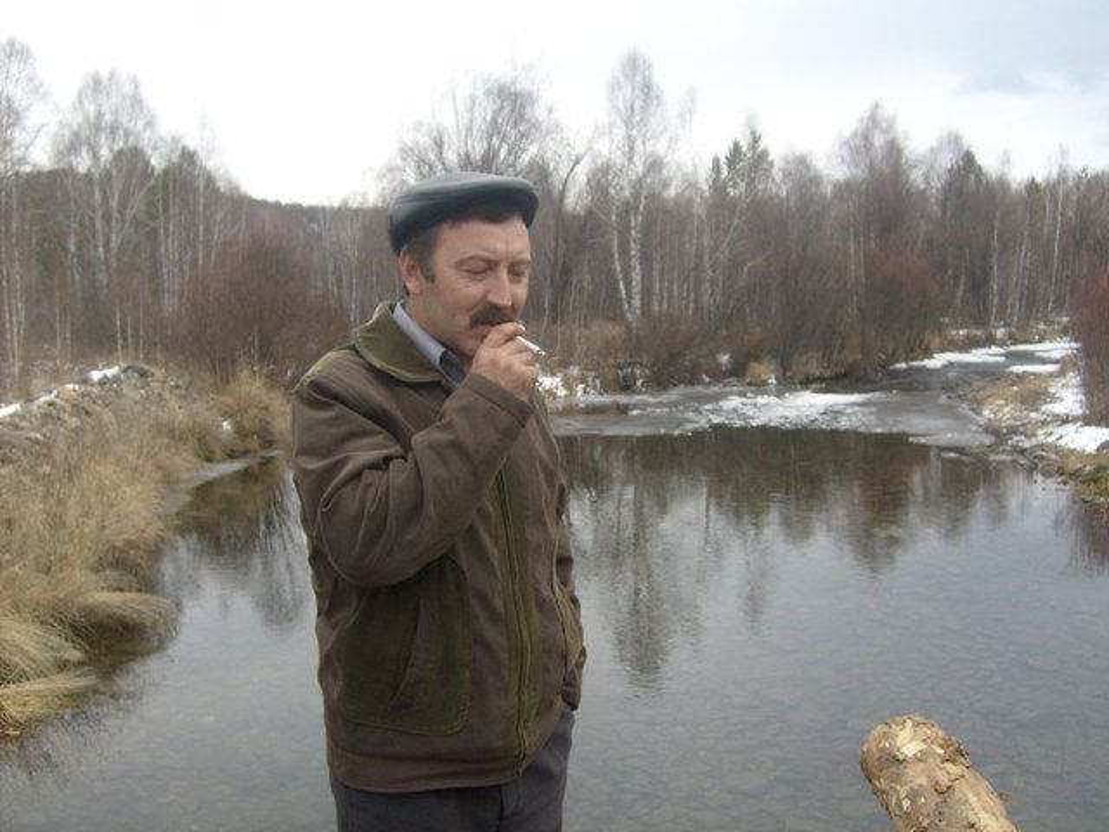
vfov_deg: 40.7
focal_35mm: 35
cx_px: 554
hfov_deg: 52.6
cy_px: 416
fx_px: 1121
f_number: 2.8
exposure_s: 1/250
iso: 80
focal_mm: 5.8
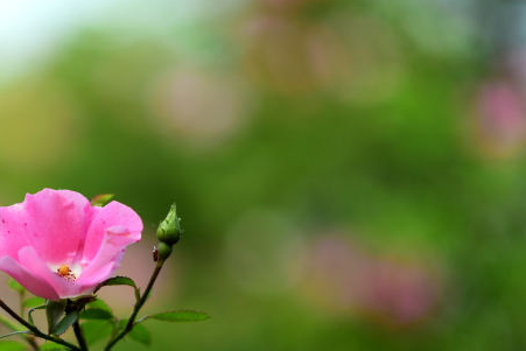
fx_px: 2821
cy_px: 331
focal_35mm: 193
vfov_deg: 7.1
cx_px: 55
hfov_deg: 10.6
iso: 64
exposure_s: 1/400
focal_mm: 85
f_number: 1.8
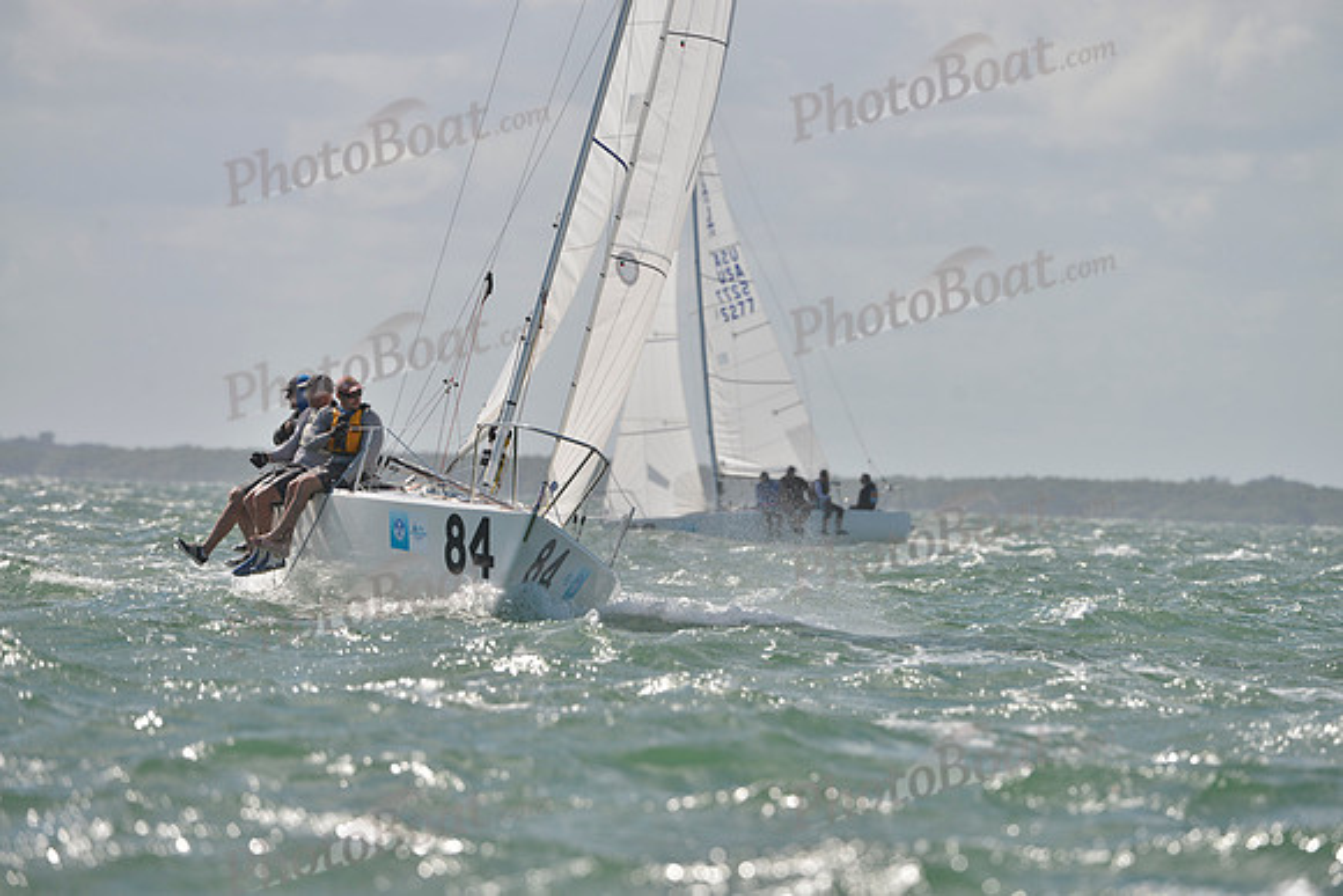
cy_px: 448
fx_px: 13433
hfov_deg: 5.7
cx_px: 672
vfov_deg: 3.8
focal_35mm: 360
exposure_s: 1/2000
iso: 280
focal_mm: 360
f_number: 6.3
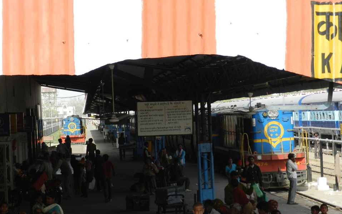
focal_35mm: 93
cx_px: 164
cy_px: 91
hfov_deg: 22.3
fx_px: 867
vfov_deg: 14.1
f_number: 4.4
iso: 160
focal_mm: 14.9
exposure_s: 1/400
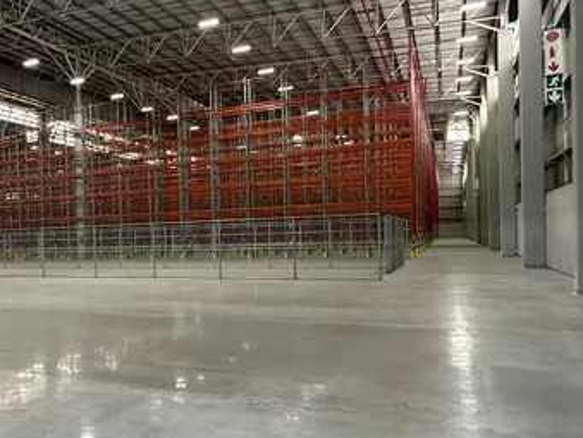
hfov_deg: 53.4
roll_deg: +1.2
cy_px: 251
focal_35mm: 33
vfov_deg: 42.9
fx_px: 556
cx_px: 163
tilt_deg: -1.4
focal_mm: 2.22
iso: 320
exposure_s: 1/50
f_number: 2.2
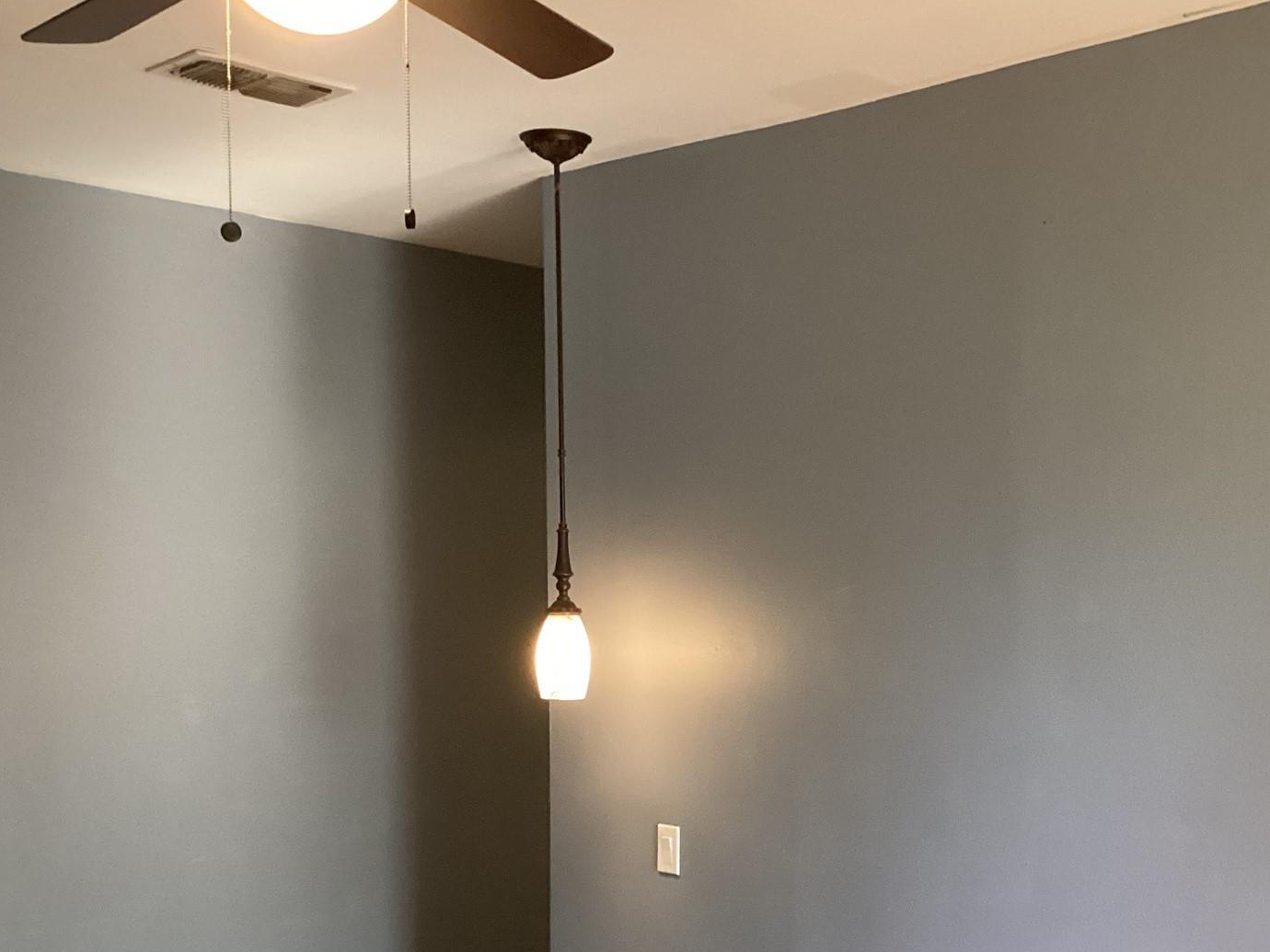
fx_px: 1688
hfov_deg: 40.8
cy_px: 654
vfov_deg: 31.2
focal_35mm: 46
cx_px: 833
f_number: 2.4
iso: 320
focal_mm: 3.3
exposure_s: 1/60
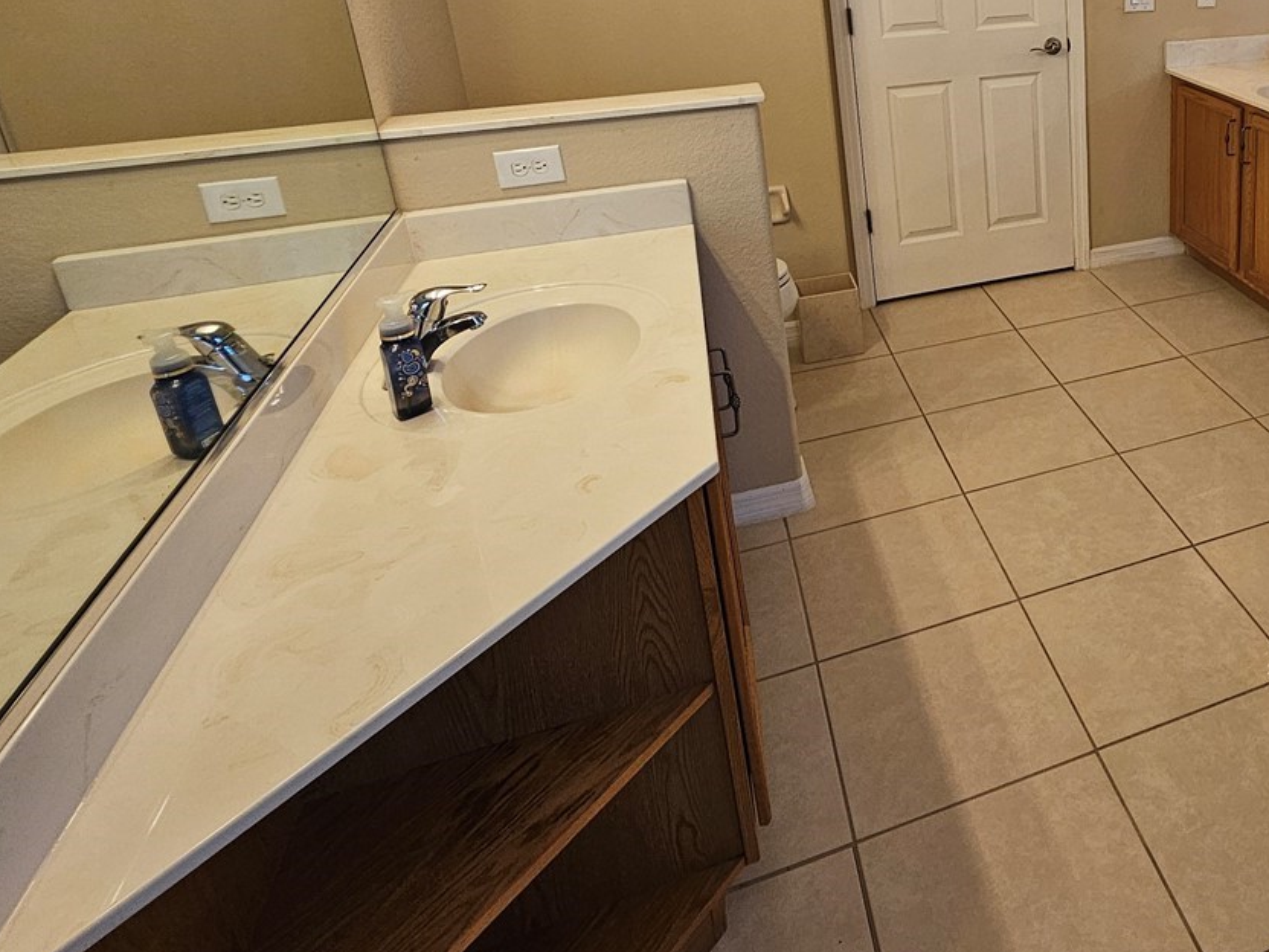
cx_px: 1116
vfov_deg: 51.2
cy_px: 182
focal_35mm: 25
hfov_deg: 60.1
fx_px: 916
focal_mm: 2.2
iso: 80
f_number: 2.2
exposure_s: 1/60
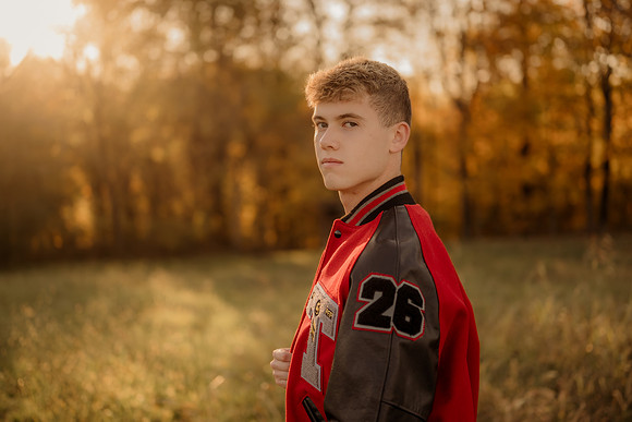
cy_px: 211
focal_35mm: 50
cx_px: 316
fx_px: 878
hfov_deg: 39.6
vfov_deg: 27.0
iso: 250
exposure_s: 1/1000
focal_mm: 50
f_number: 1.8
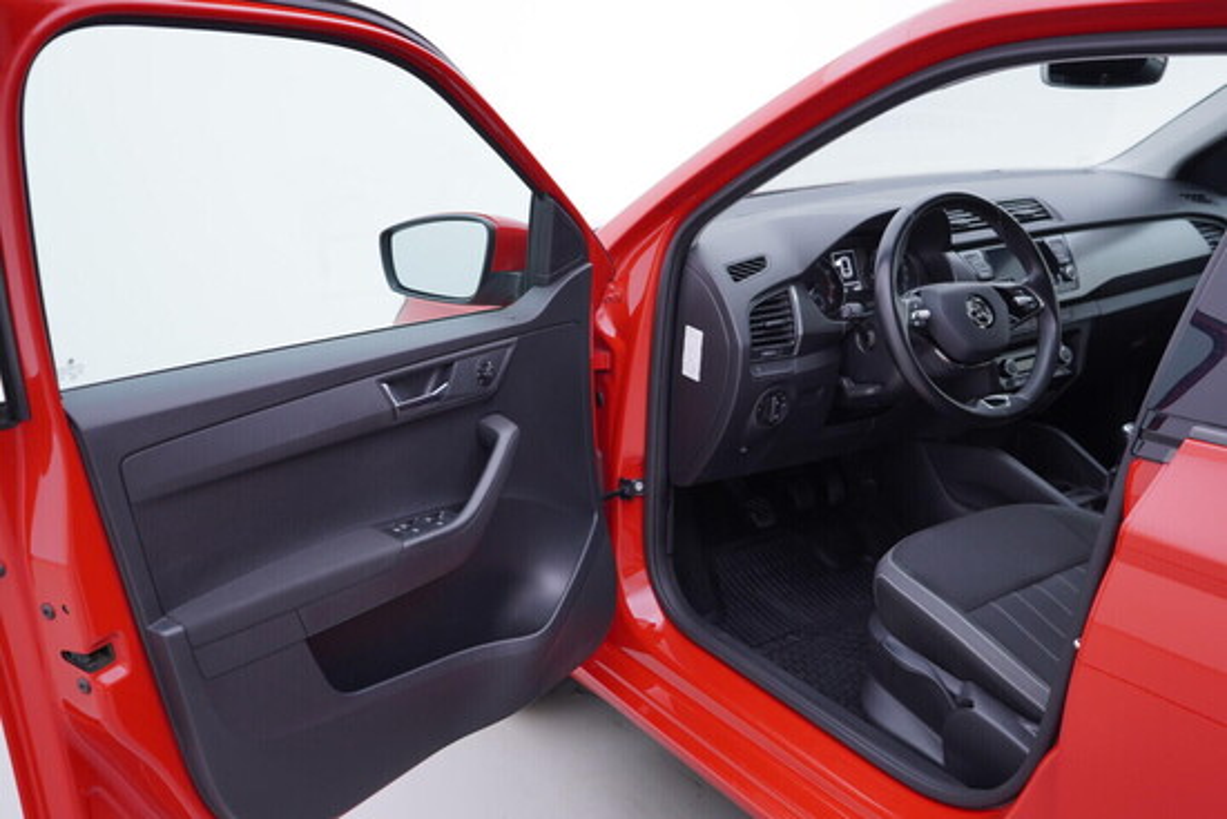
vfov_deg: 36.9
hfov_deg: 53.1
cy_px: 410
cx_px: 614
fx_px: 1227
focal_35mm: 36
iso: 125
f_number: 3.2
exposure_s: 1/50
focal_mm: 24
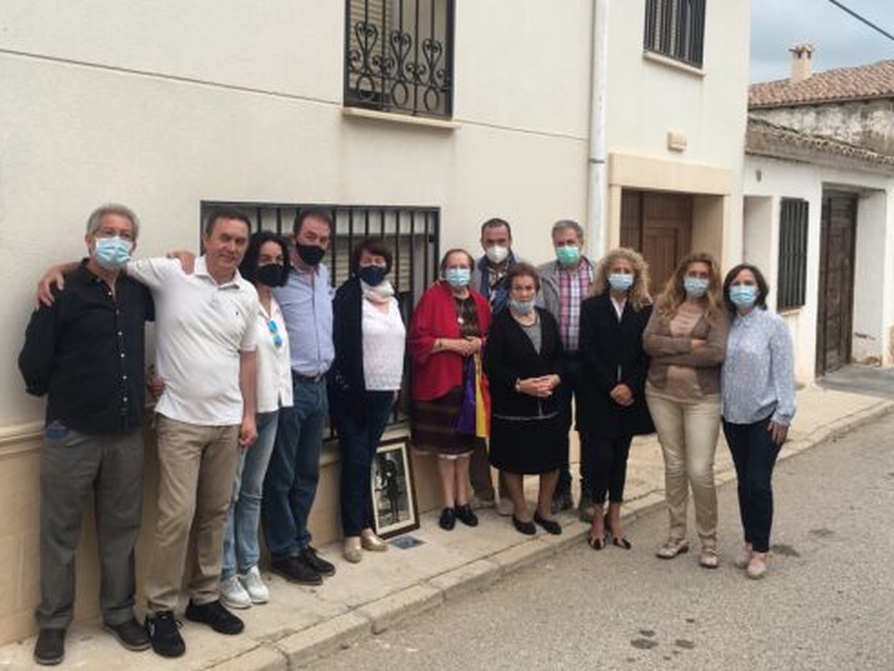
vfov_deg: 39.5
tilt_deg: -2.1
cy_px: 265
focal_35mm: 36
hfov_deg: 51.1
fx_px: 930
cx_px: 377
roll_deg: -1.1
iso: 25
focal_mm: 4.15
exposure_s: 1/161
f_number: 2.2
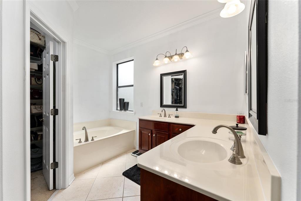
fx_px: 117
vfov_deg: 81.2
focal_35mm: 14
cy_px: 100
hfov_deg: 104.3
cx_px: 150
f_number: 7.1
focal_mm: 14
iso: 250
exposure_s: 1/30
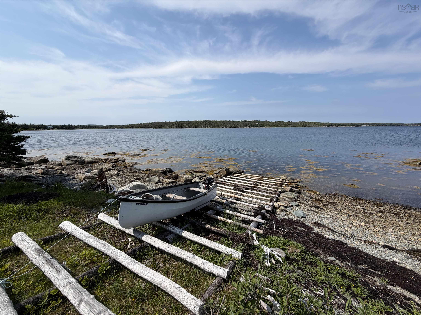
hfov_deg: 102.1
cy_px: 158
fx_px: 170
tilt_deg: -9.5
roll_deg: +0.4
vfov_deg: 85.7
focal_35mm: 14
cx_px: 210
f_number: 2.2
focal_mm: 2.22
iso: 20
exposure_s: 1/1167
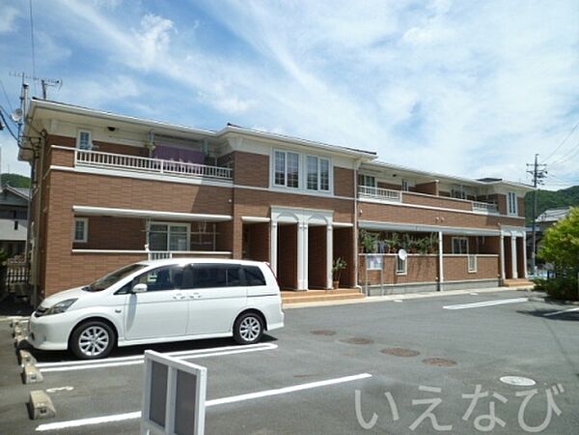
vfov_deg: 54.9
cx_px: 290
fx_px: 418
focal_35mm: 25
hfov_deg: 69.4
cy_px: 218
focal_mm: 4.5
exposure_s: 1/500
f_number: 5.6
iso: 100
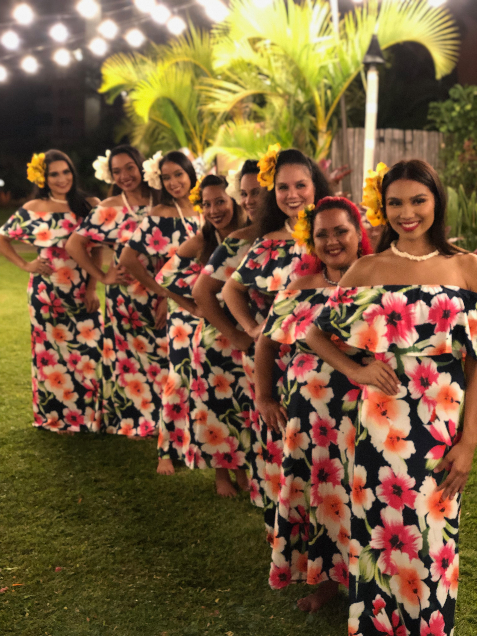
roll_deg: -2.2
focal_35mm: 52
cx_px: 238
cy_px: 318
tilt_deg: -8.0
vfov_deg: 36.8
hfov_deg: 28.0
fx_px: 955
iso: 160
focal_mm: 6
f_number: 2.4
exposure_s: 1/9
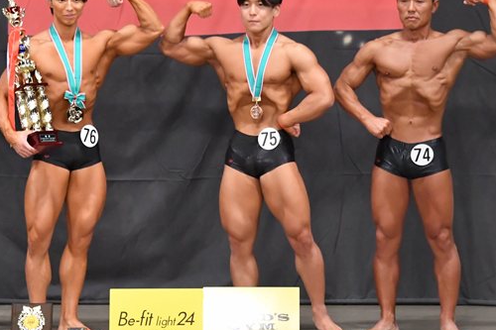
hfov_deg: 7.1
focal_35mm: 290
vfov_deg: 4.7
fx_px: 3994
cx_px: 221
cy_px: 171
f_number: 5.6
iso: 6400
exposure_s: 1/400
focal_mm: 125
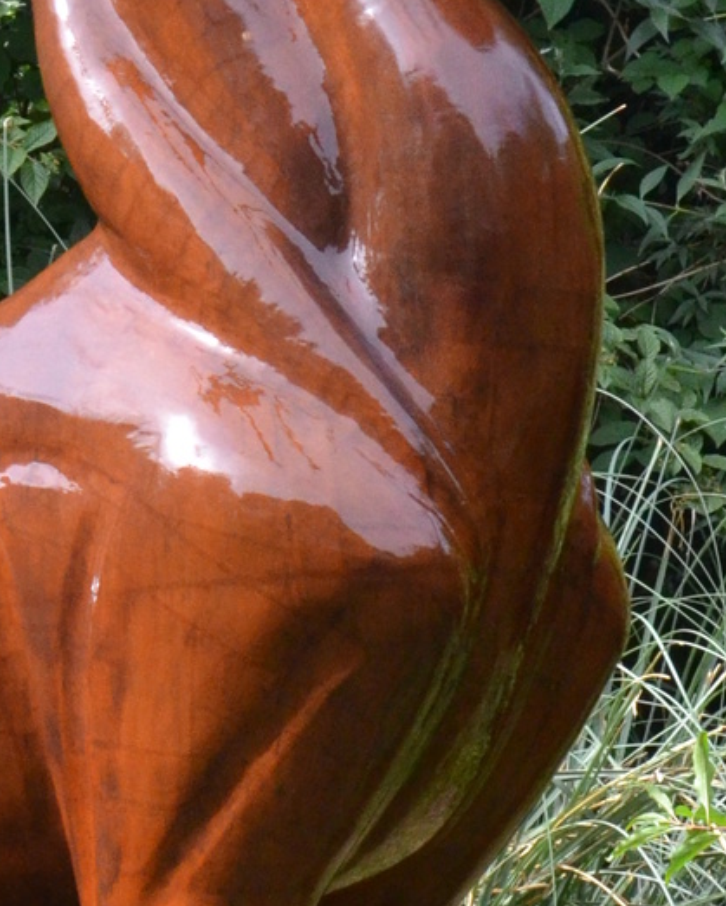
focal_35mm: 324
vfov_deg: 6.0
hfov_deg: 4.8
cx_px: 15
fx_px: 8695
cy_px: 398
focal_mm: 50
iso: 1600
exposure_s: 1/500
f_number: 11
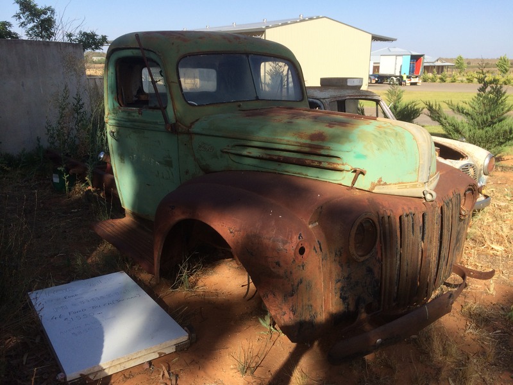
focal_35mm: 30
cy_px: 192
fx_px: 445
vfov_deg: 46.8
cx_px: 256
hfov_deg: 60.0
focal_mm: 4.12
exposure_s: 1/1520
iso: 40
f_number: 2.2
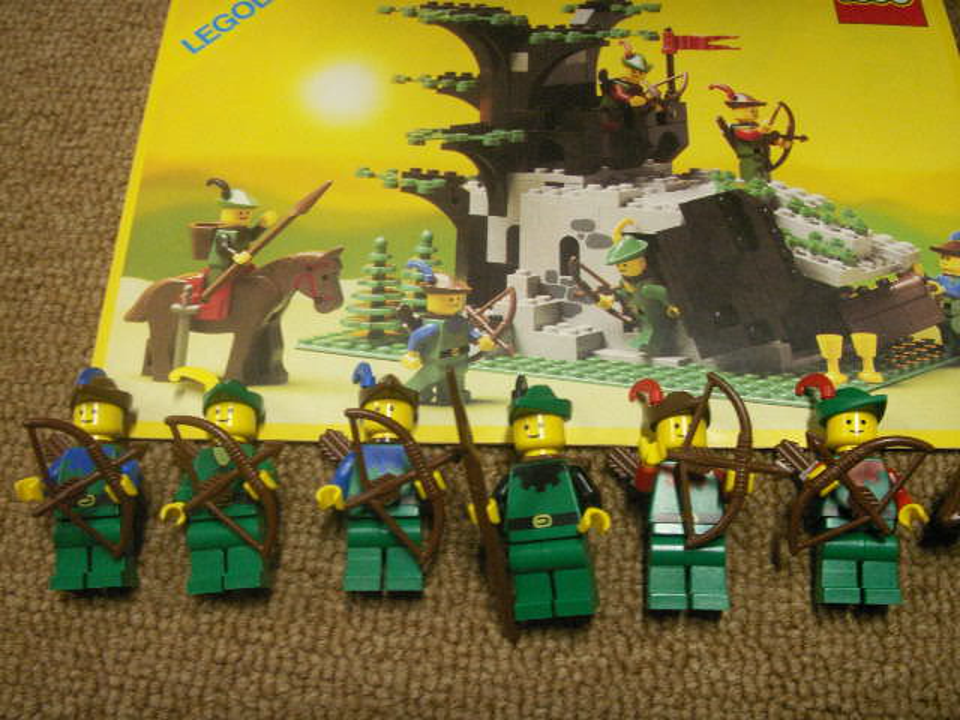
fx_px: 1026
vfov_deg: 38.7
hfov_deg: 50.1
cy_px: 360
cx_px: 480
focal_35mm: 37
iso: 160
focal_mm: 7.7
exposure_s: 1/8
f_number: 3.5
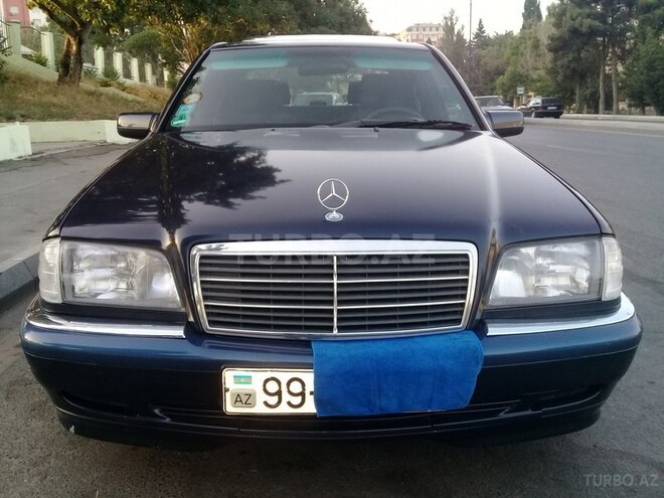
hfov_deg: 58.4
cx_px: 332
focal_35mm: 31
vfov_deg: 45.4
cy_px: 249
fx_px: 595
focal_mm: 3.3
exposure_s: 1/100
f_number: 2.2
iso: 64
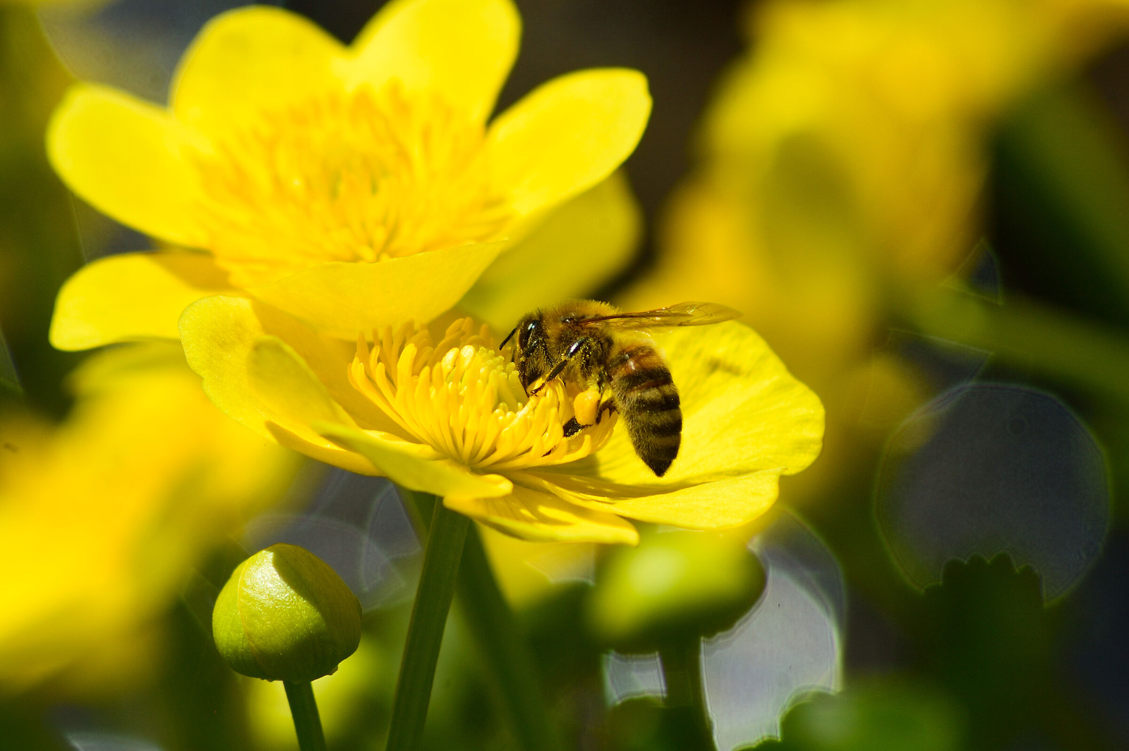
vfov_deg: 3.0
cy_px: 376
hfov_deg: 4.6
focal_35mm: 450
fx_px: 14101
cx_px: 564
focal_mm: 300
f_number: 10
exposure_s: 1/500
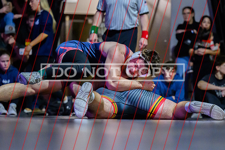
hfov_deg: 11.2
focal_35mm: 183
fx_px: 1145
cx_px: 121
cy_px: 92
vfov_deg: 7.5
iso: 16000
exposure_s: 1/500
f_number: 2.8
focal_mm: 110
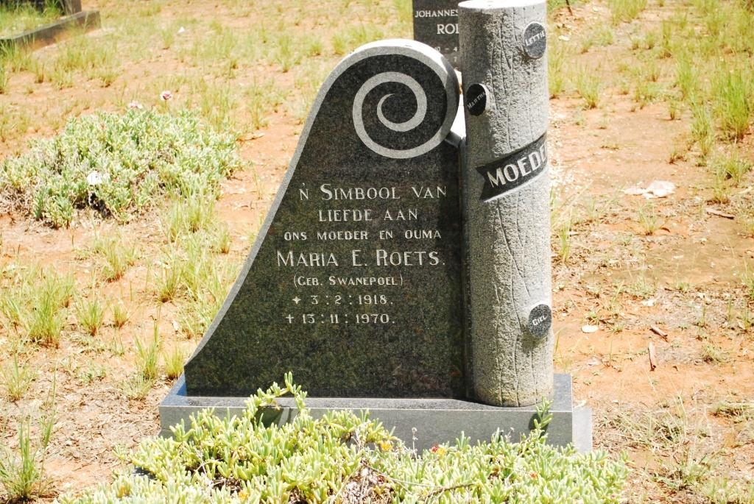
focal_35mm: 57
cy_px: 252
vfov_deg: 23.8
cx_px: 377
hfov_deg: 35.0
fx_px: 1195
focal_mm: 38
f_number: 5.3
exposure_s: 1/3200
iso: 1600
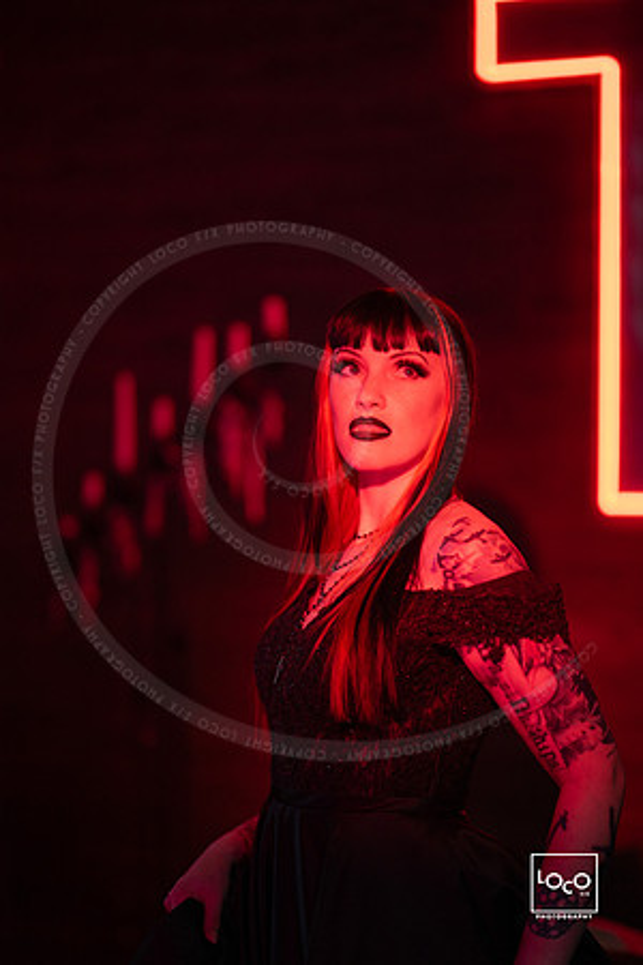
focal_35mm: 85
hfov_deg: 16.1
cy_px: 482
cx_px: 322
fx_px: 2277
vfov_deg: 23.9
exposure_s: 1/320
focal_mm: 85
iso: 320
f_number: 1.3
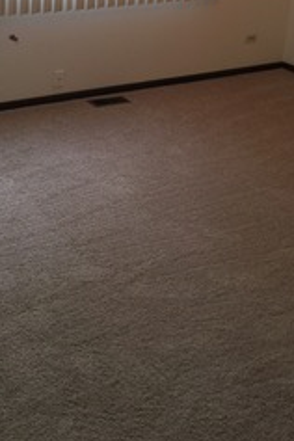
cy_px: 39
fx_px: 747
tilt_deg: -14.8
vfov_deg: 31.3
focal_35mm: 61
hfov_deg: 22.2
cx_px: 112
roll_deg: -3.5
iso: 32
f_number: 2.2
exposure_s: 1/40
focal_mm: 4.15
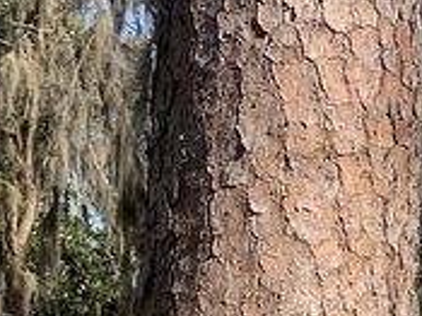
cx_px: 890
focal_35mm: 119
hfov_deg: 13.7
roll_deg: -0.2
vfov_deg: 12.2
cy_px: 355
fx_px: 1450
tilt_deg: +7.0
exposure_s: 1/962
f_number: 1.8
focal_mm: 4.25
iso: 25
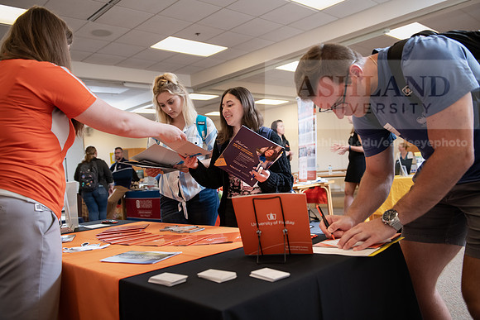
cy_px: 160
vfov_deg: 42.3
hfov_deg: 60.3
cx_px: 240
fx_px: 413
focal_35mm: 31
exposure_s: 1/200
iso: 1250
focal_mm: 31
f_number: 3.5
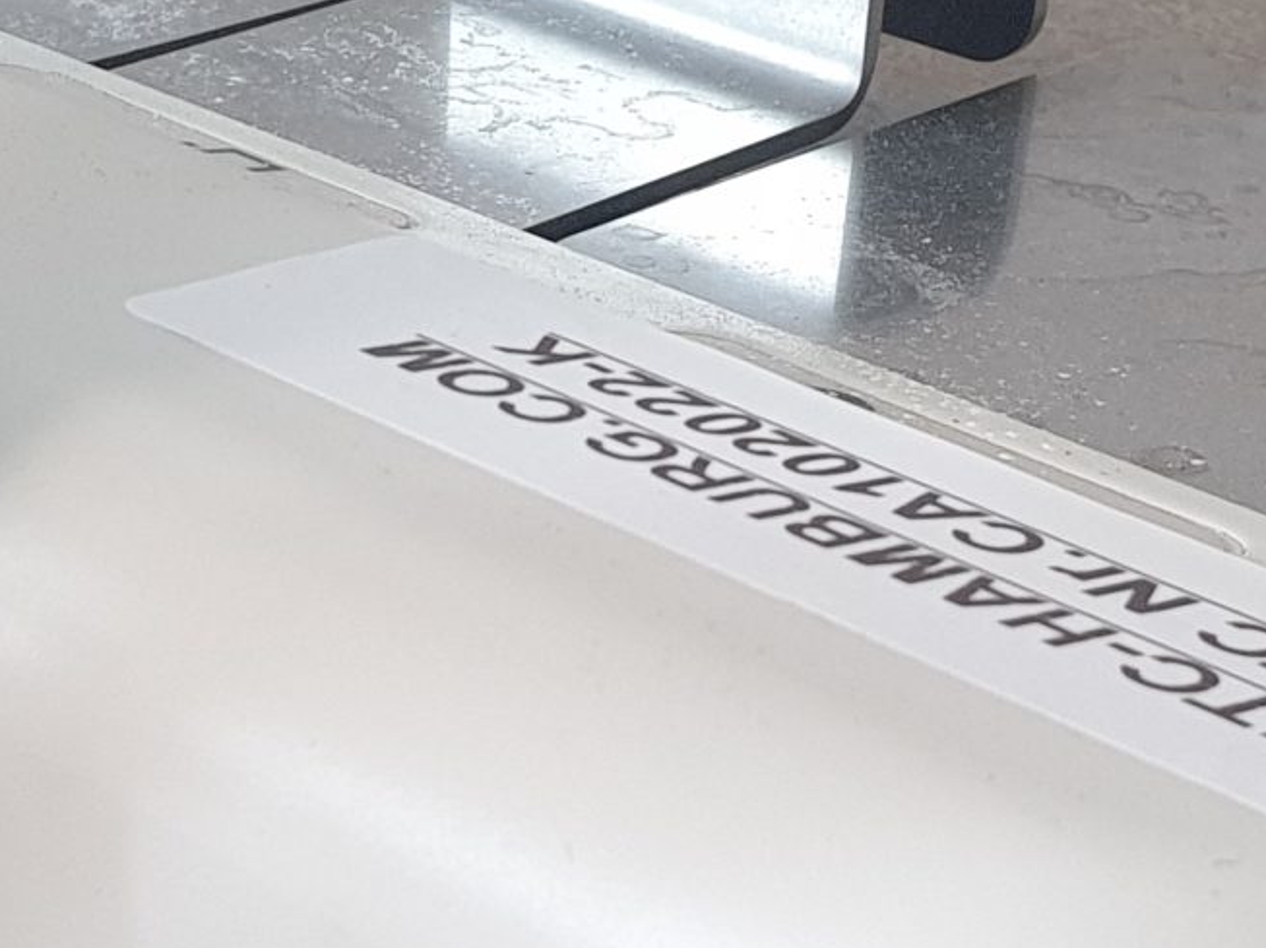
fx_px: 3728
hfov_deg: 19.3
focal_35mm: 102
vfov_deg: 14.5
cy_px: 353
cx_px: 525
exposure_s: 1/50
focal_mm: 4.3
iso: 250
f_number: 2.4
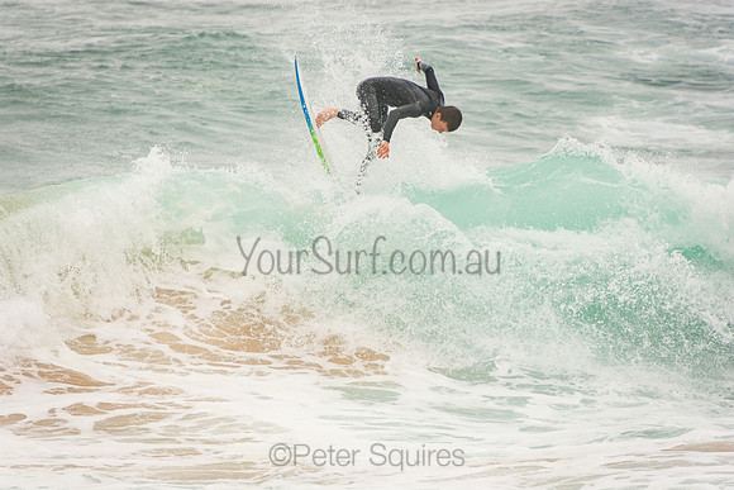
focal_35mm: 585
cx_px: 367
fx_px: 11930
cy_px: 245
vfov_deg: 2.4
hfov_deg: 3.5
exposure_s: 1/1250
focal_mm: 390
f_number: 5.6
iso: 200
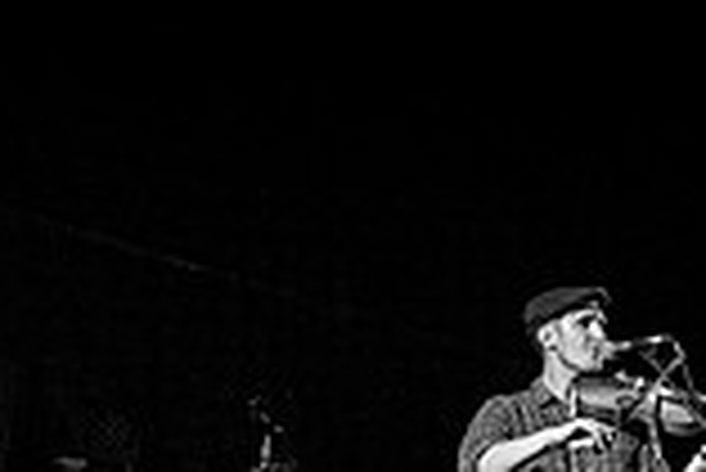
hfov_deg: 22.1
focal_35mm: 92
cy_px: 339
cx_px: 378
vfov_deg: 14.8
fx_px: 1806
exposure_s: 1/1000
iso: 6400
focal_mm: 24
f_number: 4
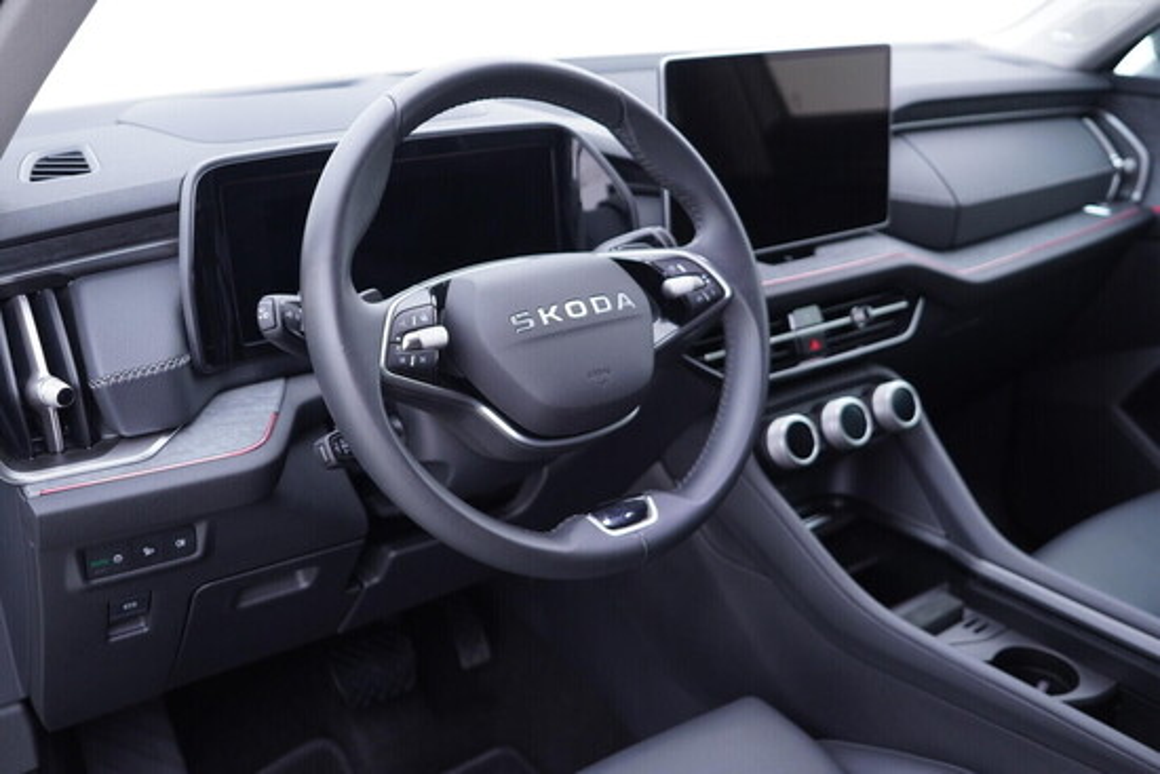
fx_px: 1160
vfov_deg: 36.9
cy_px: 387
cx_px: 580
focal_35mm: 36
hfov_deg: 53.1
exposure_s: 1/40
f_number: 2.8
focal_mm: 24
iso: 250
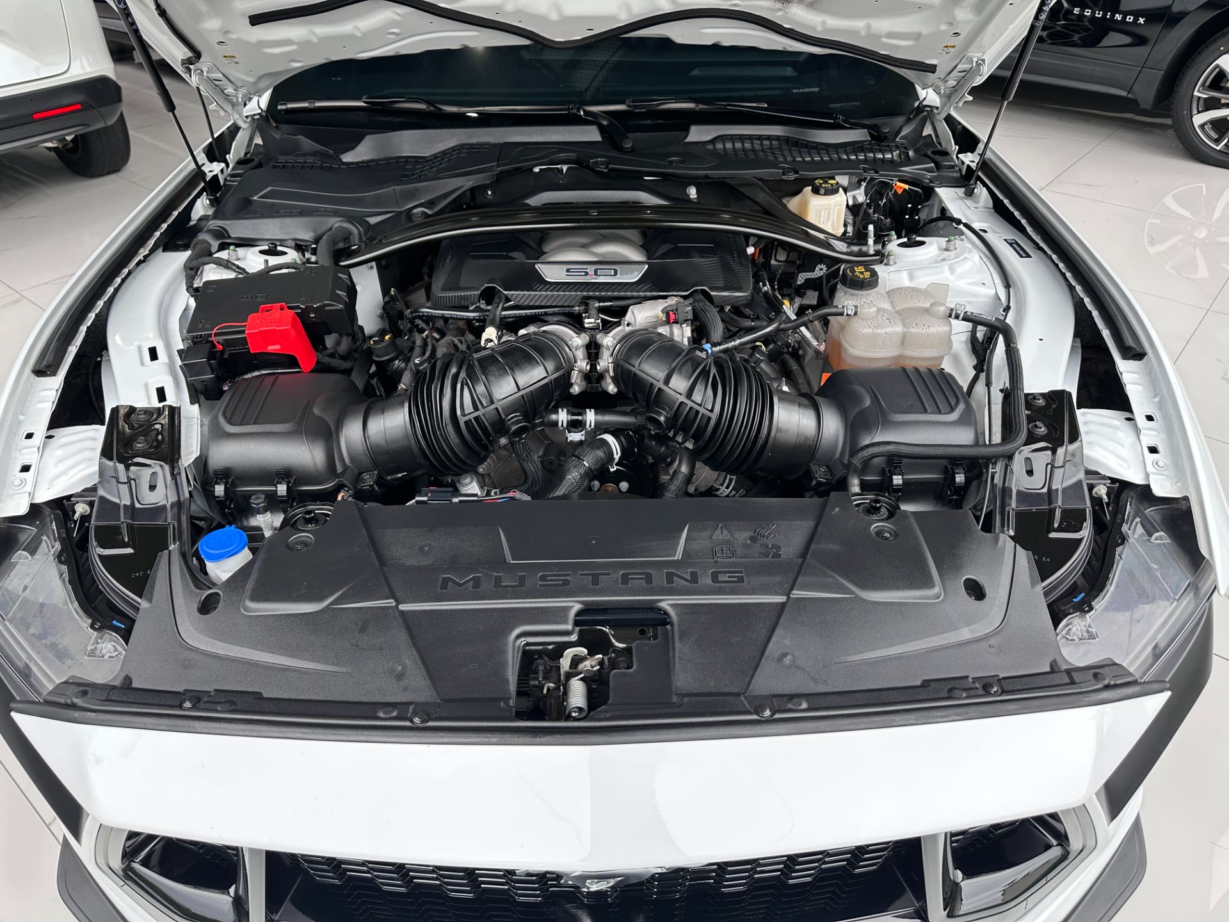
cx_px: 614
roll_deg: +0.5
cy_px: 461
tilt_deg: -36.4
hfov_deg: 71.6
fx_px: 852
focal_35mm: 24
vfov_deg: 56.8
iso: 80
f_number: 1.78
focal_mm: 6.86
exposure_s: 1/351
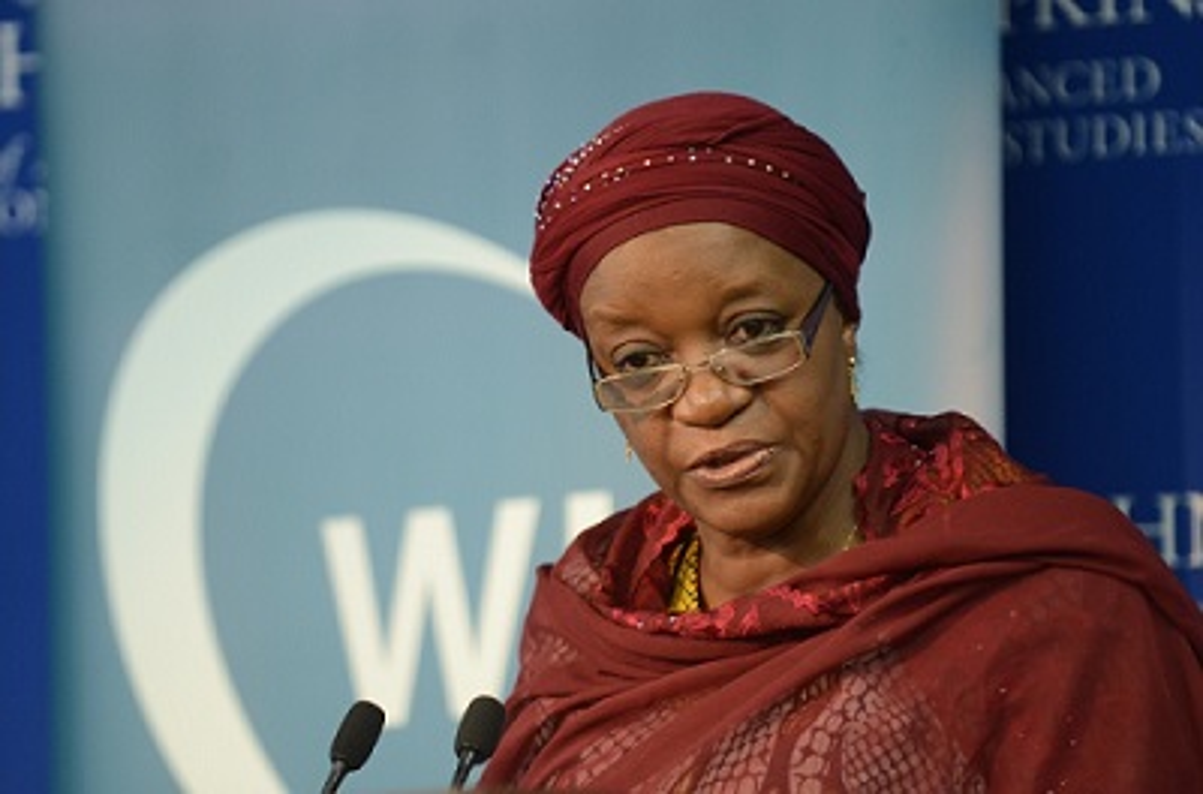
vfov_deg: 4.5
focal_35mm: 300
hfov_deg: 6.9
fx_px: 9993
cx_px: 602
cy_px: 397
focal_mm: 200
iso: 1600
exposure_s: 1/200
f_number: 2.8
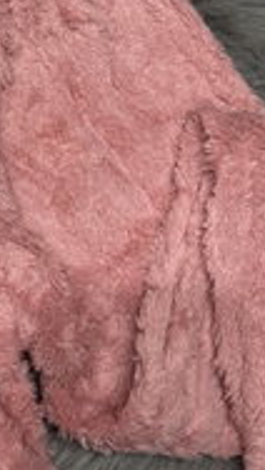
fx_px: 923
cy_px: 16
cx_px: -188
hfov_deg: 14.6
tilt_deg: -69.4
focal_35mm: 74
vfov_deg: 27.2
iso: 200
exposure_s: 1/100
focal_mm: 6.76
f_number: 1.78
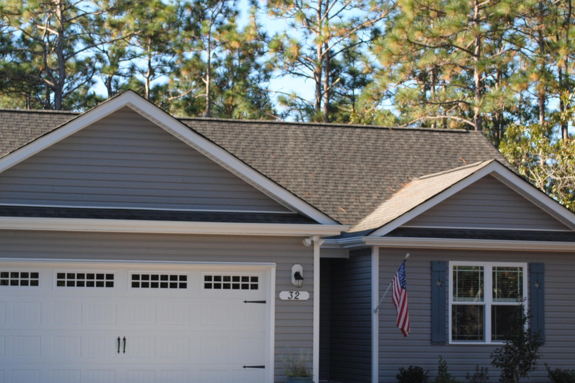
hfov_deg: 22.9
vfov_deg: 15.4
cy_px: 208
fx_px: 1422
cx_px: 250
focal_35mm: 89
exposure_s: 1/320
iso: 200
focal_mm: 36
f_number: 5
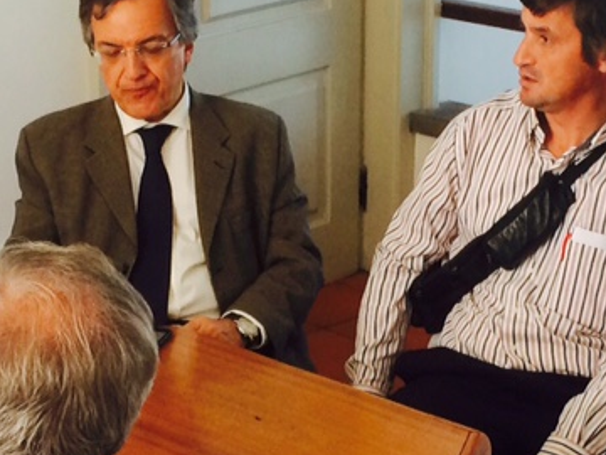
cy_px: 315
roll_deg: -1.3
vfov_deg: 14.3
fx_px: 1803
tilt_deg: -19.7
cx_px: 283
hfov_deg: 19.1
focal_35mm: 103
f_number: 2.2
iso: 40
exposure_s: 1/30
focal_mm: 4.15
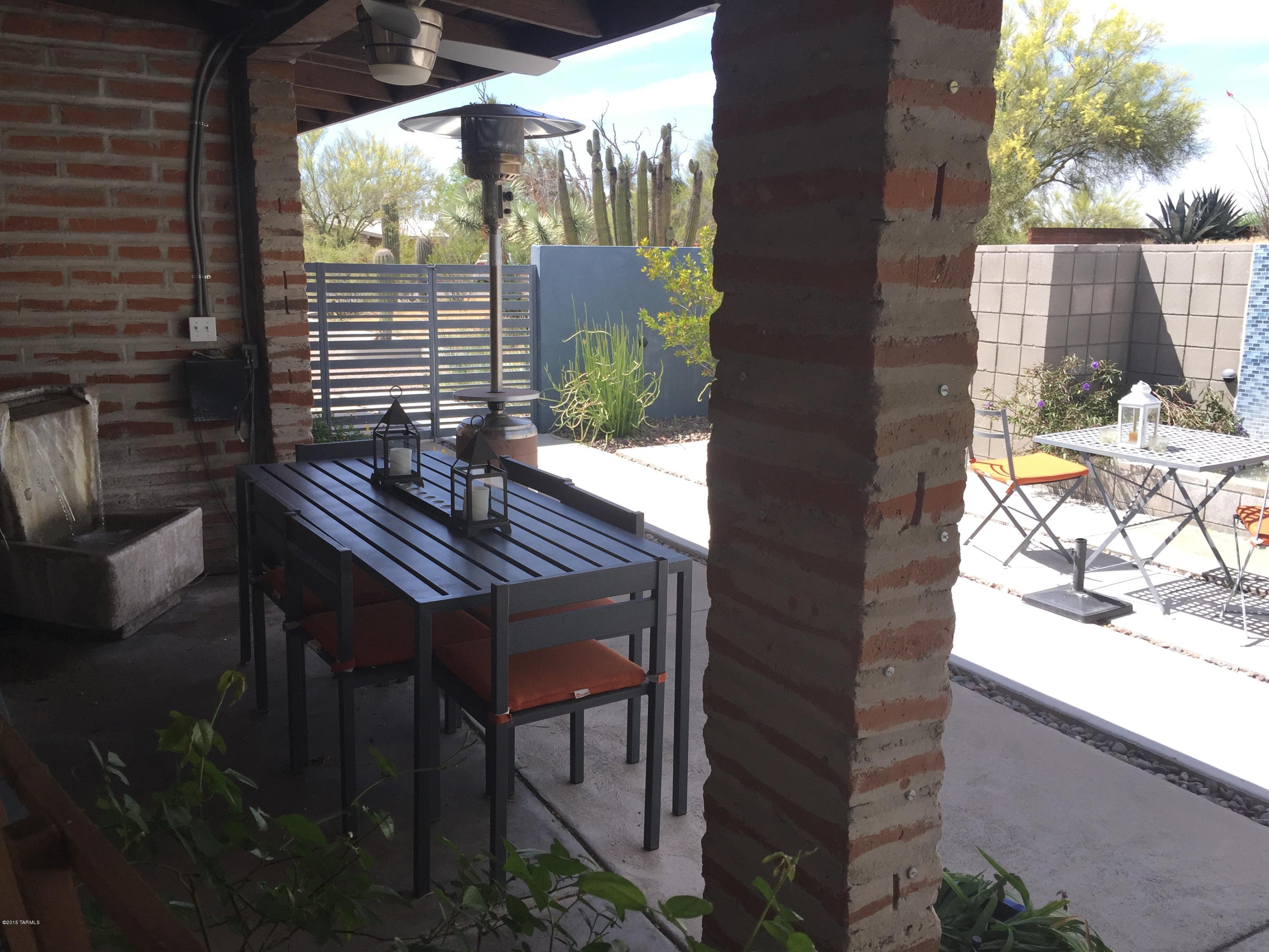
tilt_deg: -12.5
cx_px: 634
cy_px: 476
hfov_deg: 61.7
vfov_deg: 48.2
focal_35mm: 29
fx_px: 1063
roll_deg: -0.2
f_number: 2.2
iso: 40
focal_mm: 4.15
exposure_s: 1/860
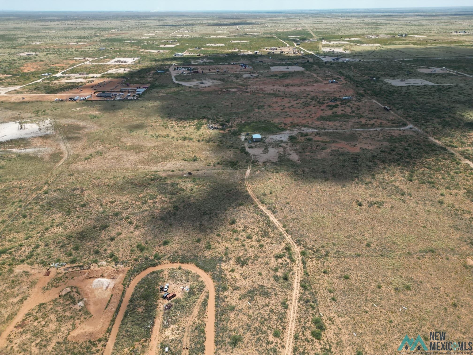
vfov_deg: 56.8
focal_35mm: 24
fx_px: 328
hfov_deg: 71.6
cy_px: 178
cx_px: 236
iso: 110
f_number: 1.7
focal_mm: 6.72
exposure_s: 1/2500
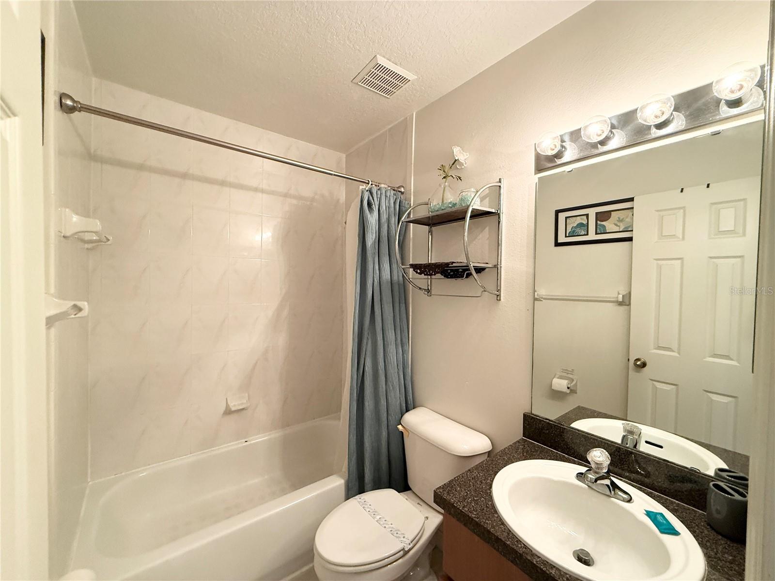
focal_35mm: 14
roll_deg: -0.9
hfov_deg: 102.1
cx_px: 388
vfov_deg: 85.7
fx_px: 313
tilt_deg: -0.6
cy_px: 290
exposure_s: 1/60
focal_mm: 2.22
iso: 400
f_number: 2.2
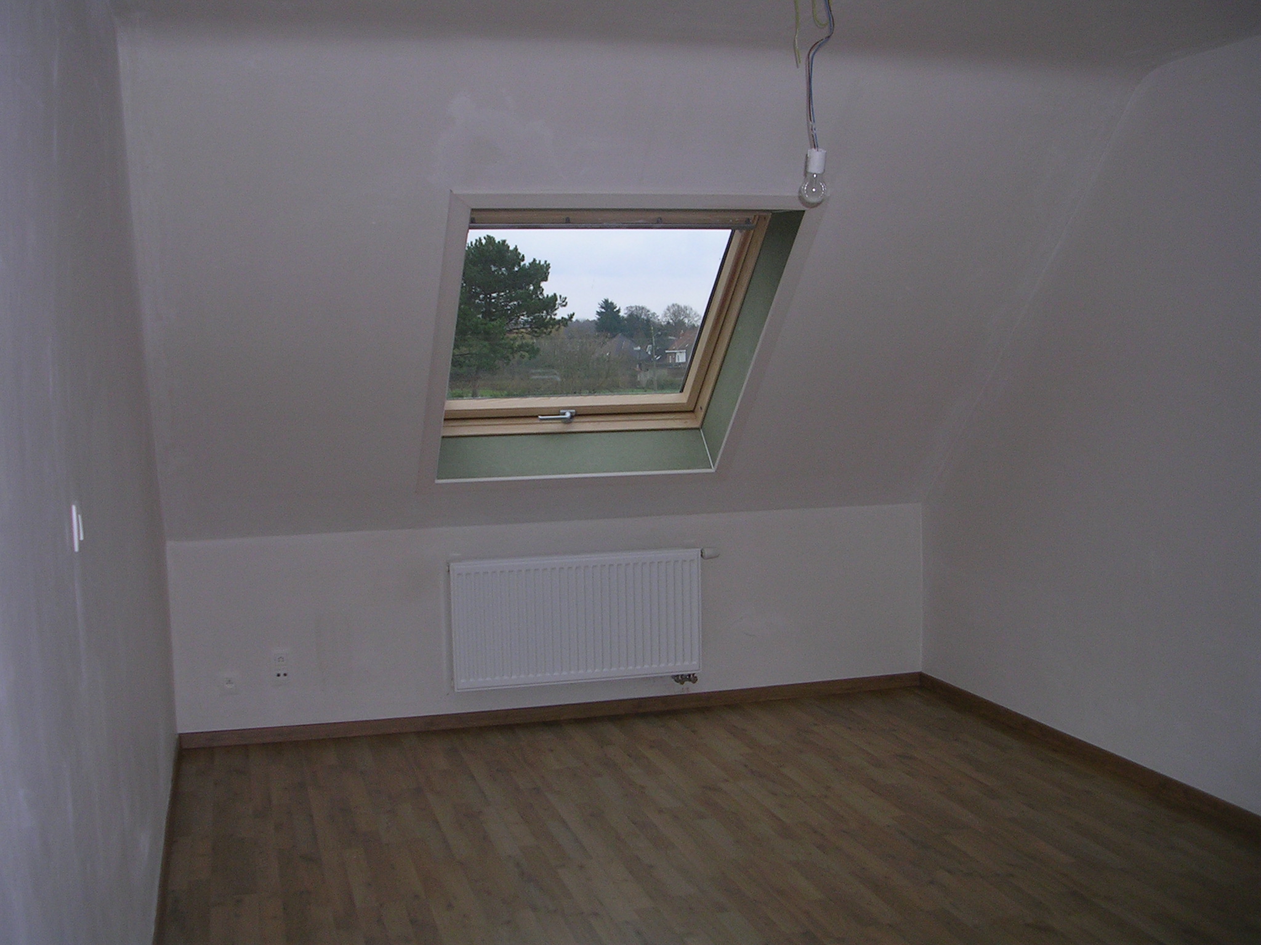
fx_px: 1384
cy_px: 472
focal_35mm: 38
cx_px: 630
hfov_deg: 49.0
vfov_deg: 37.7
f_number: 2.8
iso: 50
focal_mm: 5.8
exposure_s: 1/60.1
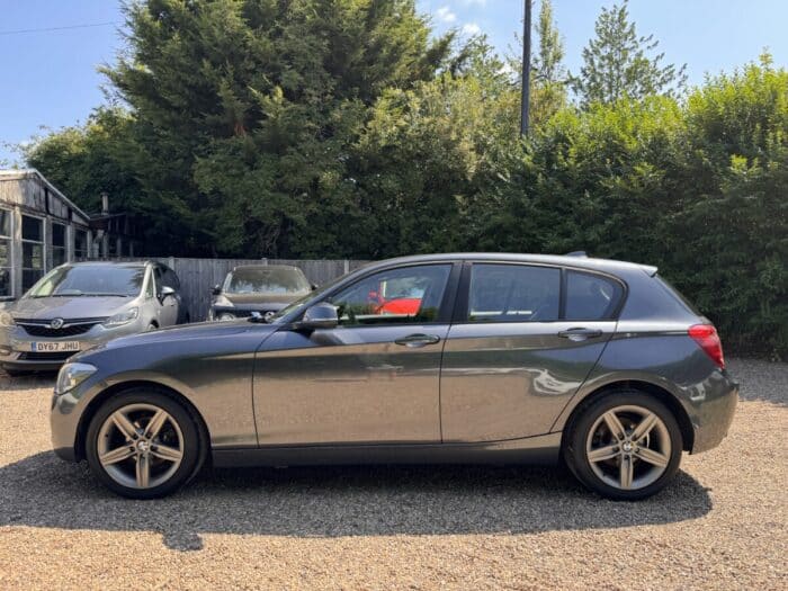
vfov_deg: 56.8
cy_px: 296
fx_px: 546
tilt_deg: -1.6
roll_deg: -0.5
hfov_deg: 71.6
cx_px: 394
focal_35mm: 24
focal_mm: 6.76
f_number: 1.78
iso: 80
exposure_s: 1/756
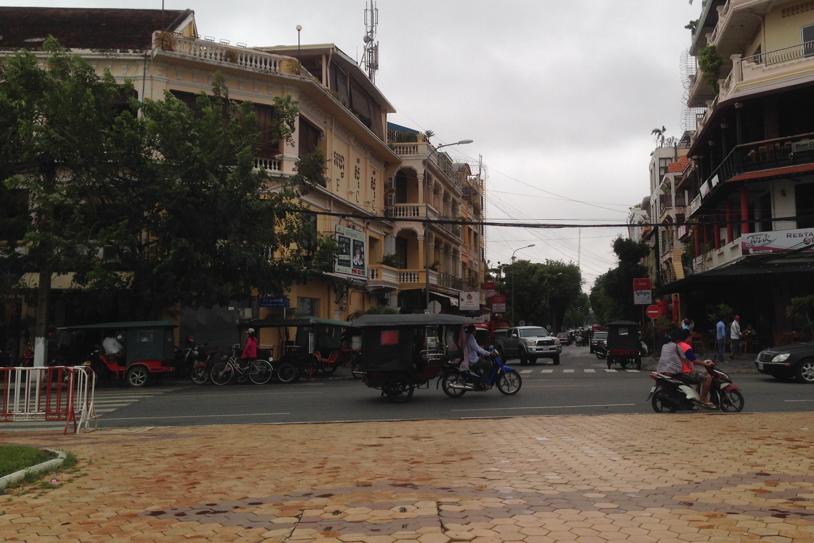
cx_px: 462
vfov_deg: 33.3
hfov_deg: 48.3
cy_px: 223
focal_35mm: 40
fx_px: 904
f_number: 2.4
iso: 50
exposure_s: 1/423
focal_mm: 4.12
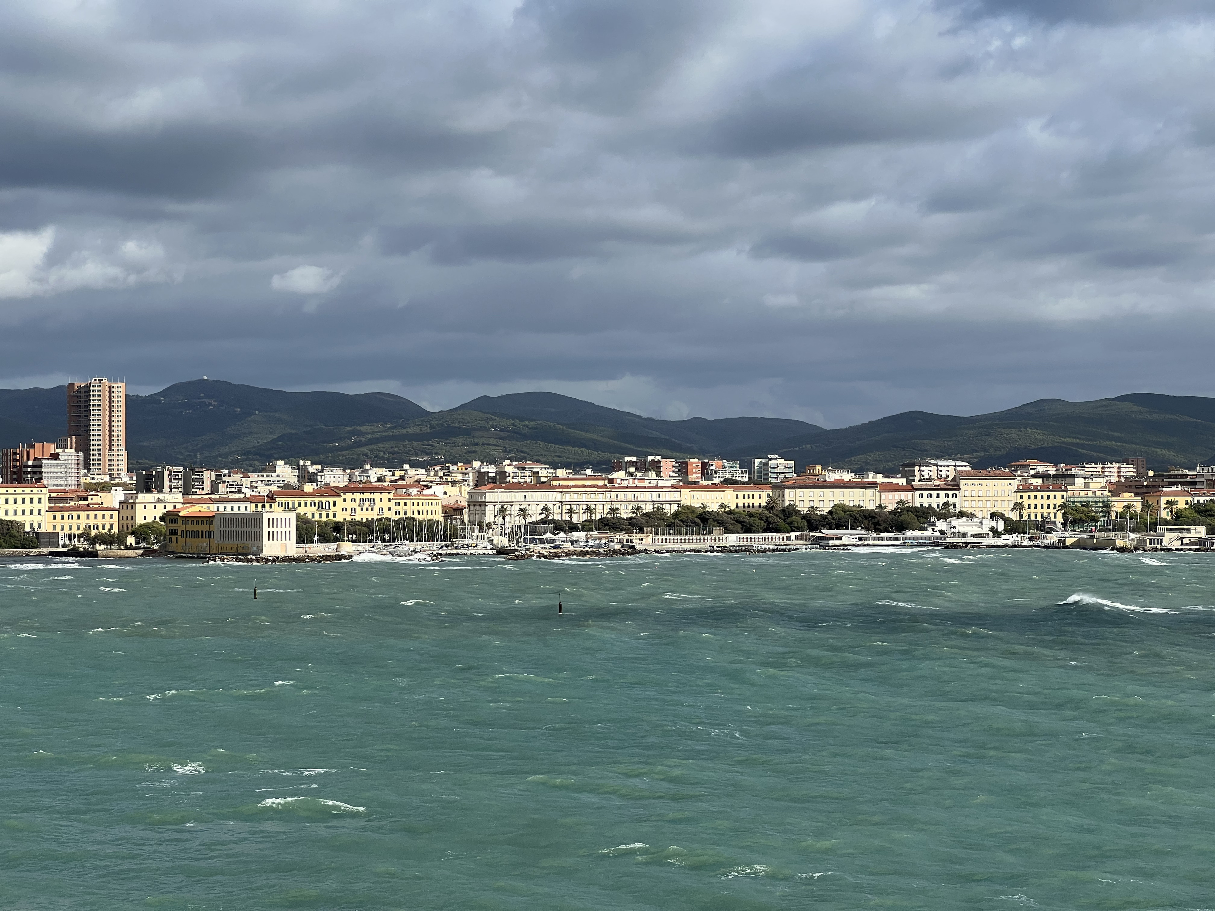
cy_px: 456
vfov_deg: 19.1
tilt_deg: +1.9
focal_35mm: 77
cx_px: 608
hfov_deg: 25.3
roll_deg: +0.6
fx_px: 2703
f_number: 2.8
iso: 32
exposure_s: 1/1054
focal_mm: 9
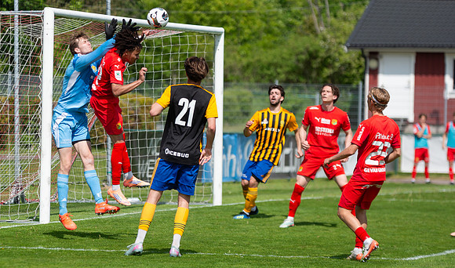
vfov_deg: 5.6
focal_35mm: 227
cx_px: 123
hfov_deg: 9.4
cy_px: 83
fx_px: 2766
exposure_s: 1/2000
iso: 100
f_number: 3.2
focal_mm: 150
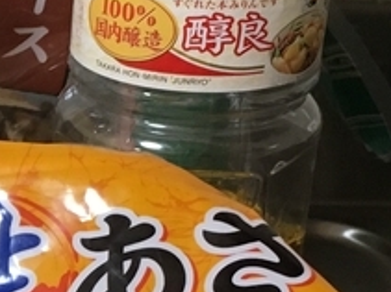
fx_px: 1592
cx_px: -158
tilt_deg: -30.9
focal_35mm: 141
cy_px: 390
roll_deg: -2.8
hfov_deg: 13.4
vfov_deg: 10.3
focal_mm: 4.15
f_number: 2.2
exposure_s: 1/30
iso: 125
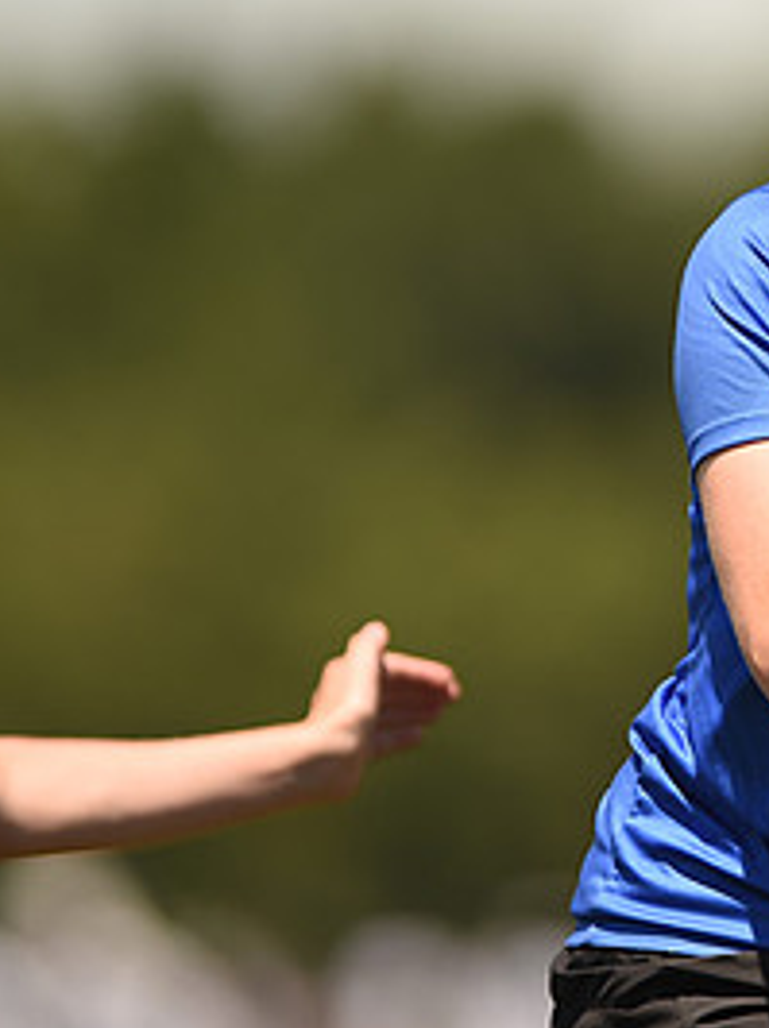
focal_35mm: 839
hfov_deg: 1.8
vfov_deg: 2.4
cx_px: 1109
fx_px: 24891
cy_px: 396
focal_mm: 400
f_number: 2.8
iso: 100
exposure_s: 1/1600
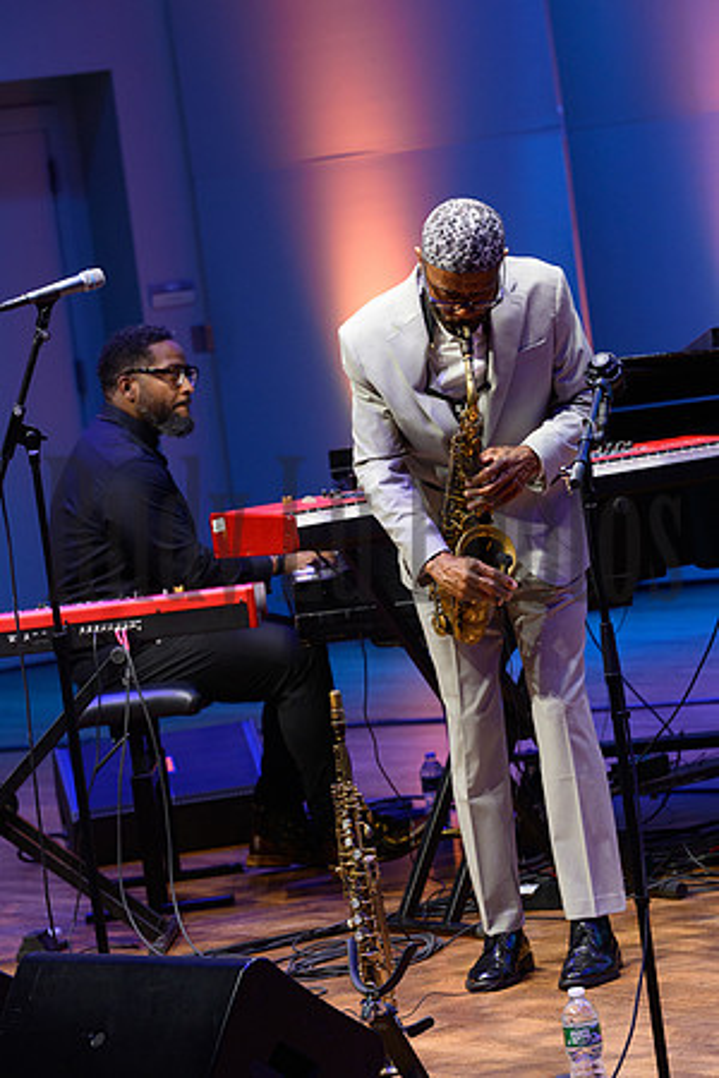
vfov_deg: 12.5
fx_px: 4943
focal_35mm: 165
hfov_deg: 8.3
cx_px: 360
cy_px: 539
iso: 3200
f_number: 8
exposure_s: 1/160
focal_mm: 165
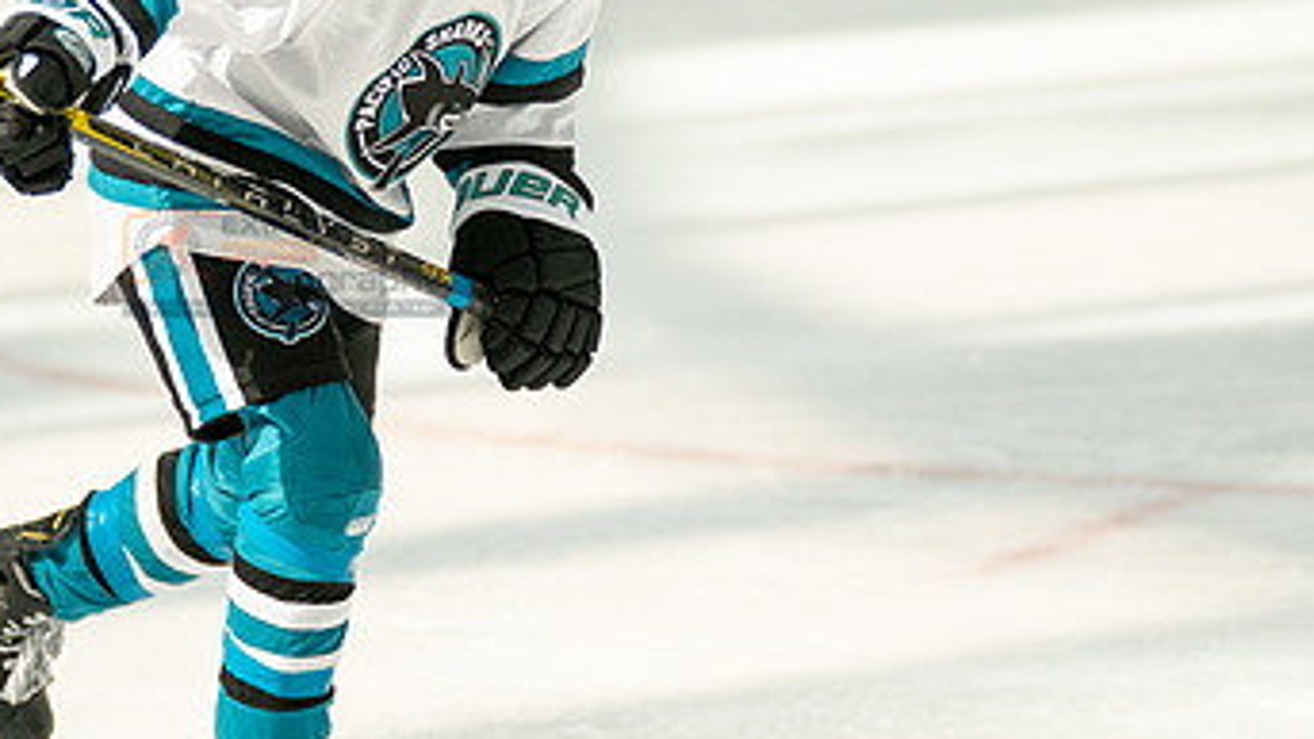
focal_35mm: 443
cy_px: 167
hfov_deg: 4.9
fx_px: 15436
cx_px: 429
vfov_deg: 2.7
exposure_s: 1/6400
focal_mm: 197
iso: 1600
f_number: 3.2
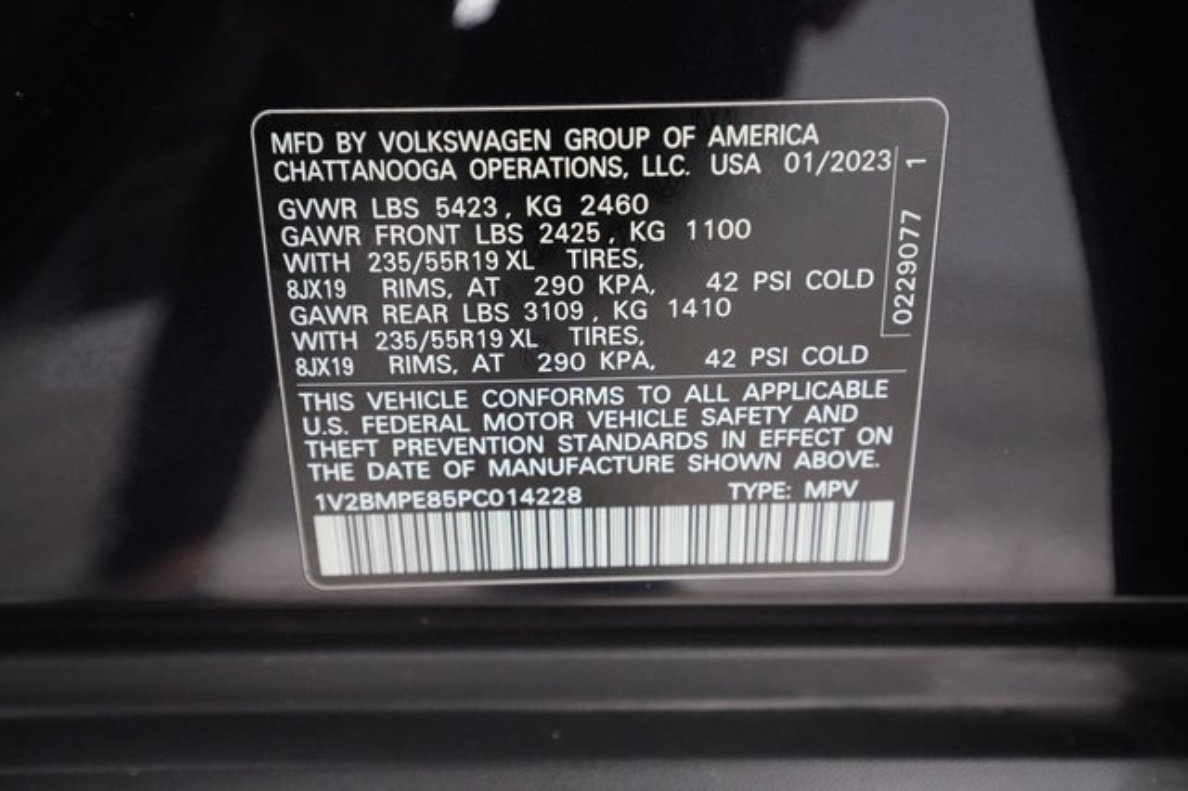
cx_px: 594
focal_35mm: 28
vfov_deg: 46.4
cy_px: 396
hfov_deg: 65.5
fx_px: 923
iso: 16000
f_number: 4.5
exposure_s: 1/125
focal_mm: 28
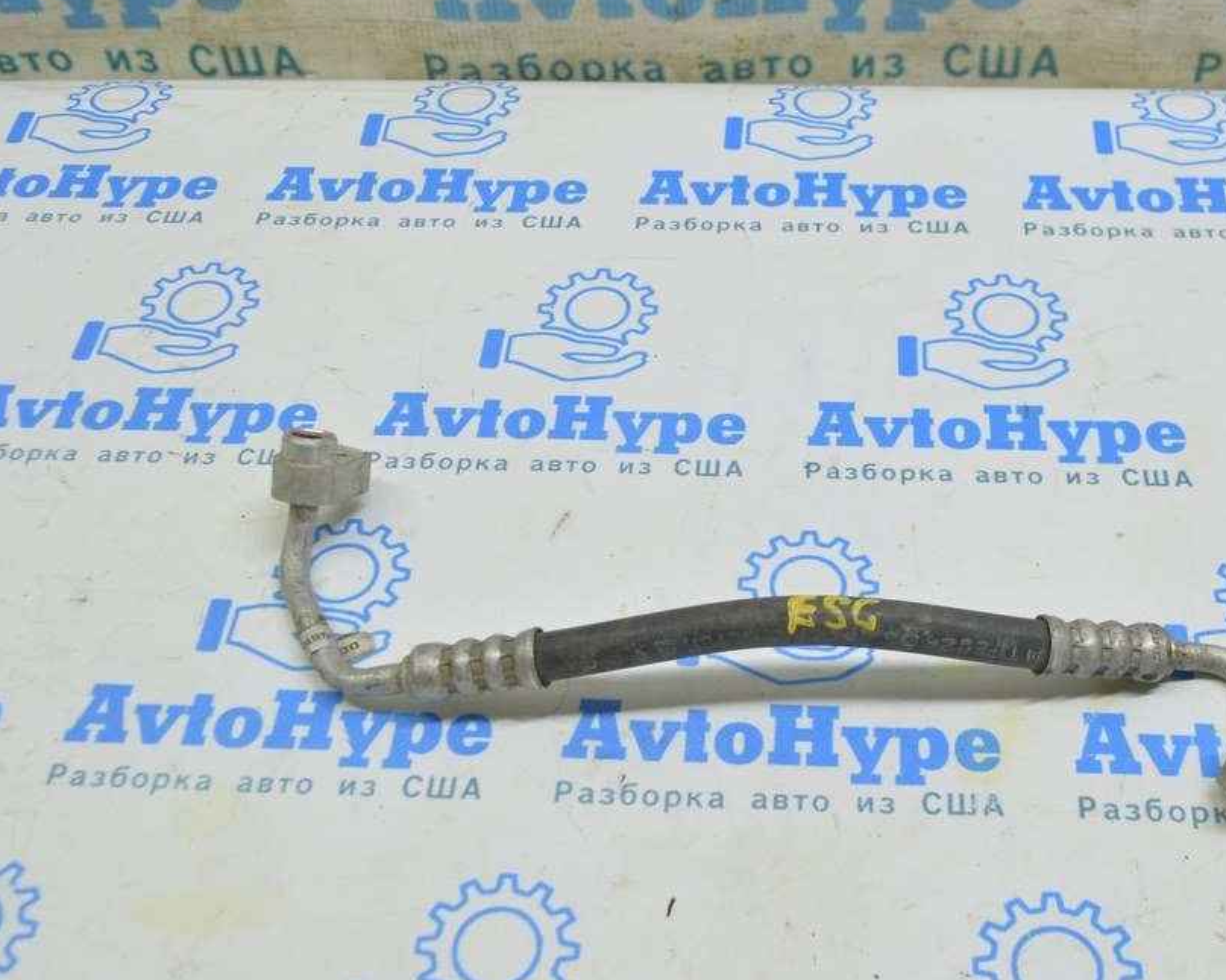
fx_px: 1618
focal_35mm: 45
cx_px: 725
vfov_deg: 33.7
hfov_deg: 41.3
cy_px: 468
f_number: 5.6
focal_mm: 25
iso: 400
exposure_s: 1/20
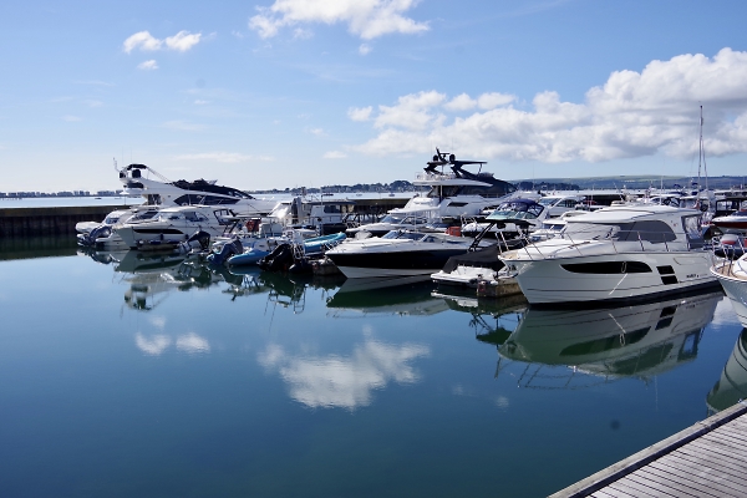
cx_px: 374
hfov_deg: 60.3
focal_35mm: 31
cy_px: 249
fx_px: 643
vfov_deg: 42.3
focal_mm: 21
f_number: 8
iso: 200
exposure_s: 1/500
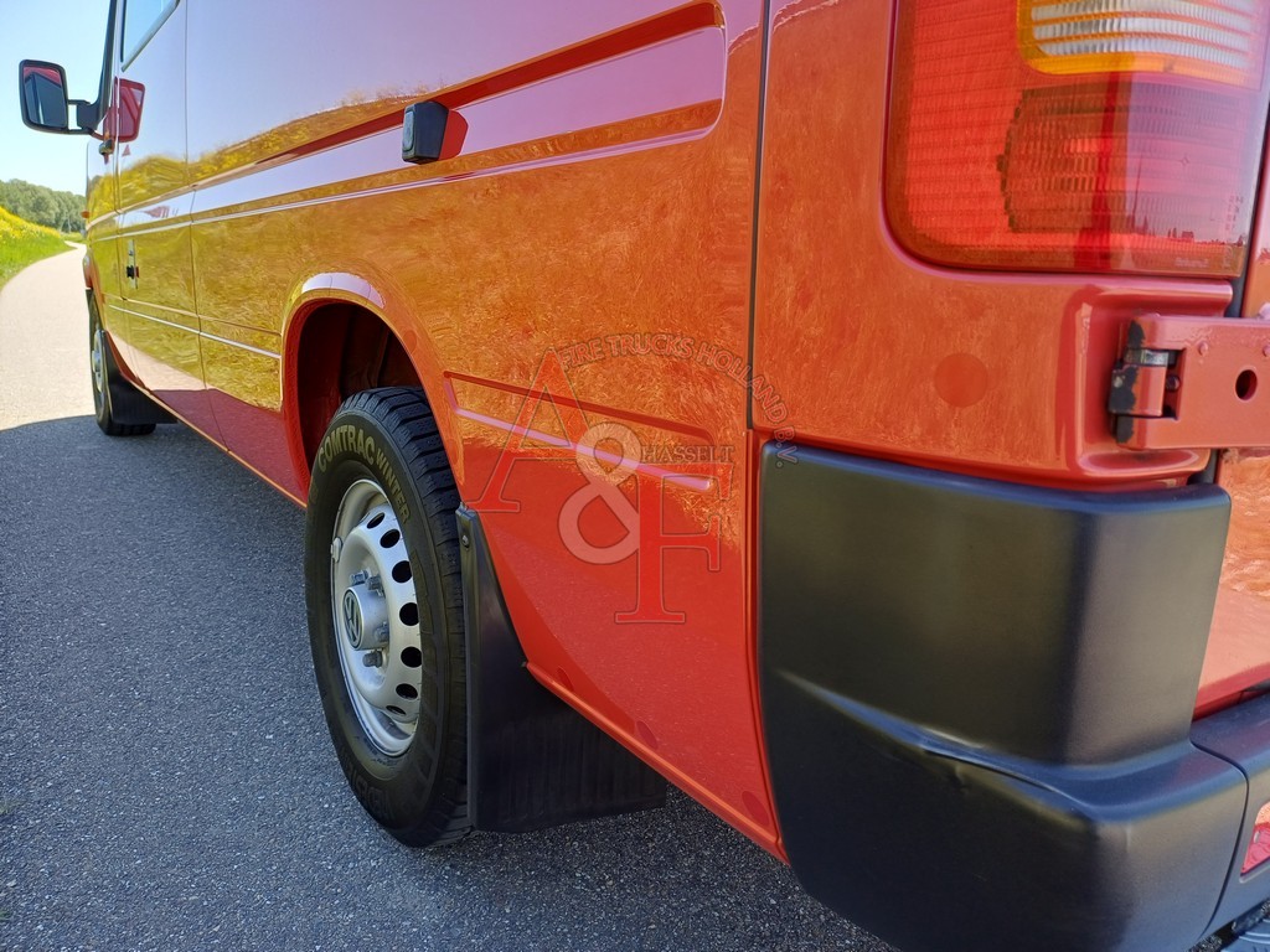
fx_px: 917
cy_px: 476
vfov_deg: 54.9
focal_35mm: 25
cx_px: 635
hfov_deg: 69.4
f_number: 1.8
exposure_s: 1/154
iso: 50
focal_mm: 4.65
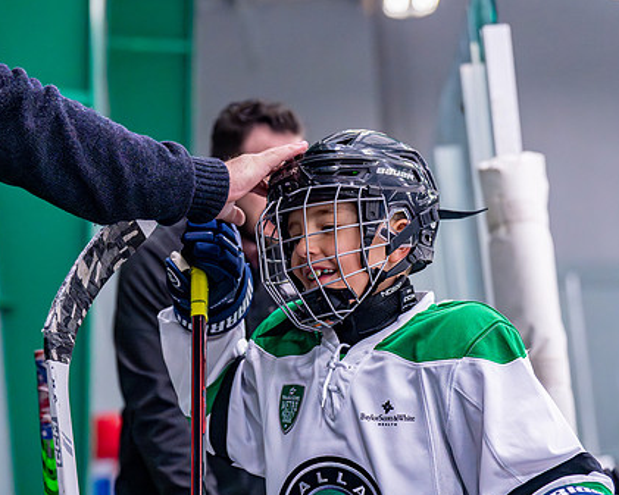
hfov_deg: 18.6
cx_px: 297
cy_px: 249
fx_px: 1887
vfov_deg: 15.0
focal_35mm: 103
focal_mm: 70
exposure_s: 1/1250
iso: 2500
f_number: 2.8
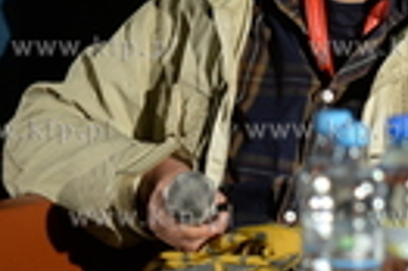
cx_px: 557
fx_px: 6939
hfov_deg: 3.4
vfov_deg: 2.2
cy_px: 5
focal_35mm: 613
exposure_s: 1/200
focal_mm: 200
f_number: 2.8
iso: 1600
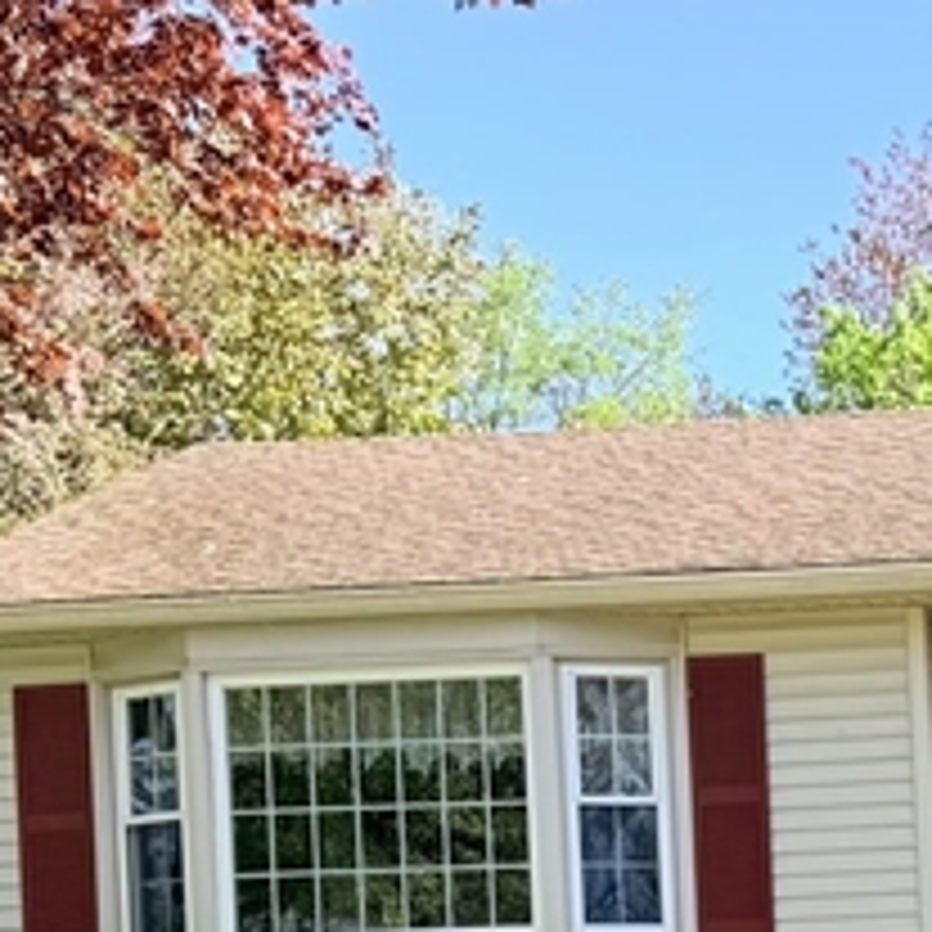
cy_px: 1279
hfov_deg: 15.6
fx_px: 3198
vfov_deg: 15.6
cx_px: 1297
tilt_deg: -1.9
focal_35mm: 105
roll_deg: +2.3
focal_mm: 6.76
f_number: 1.78
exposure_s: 1/1522
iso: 80
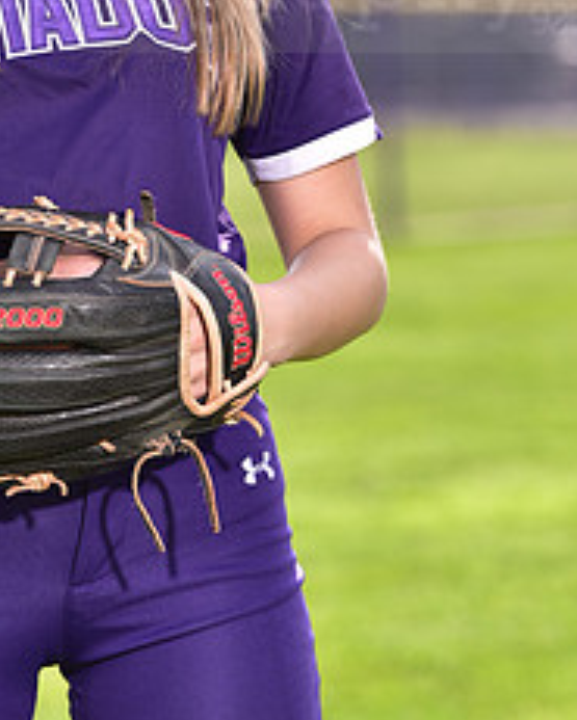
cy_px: -47
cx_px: 123
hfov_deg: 4.2
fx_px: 7786
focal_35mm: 365
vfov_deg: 5.3
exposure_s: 1/250
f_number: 5
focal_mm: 155
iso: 80
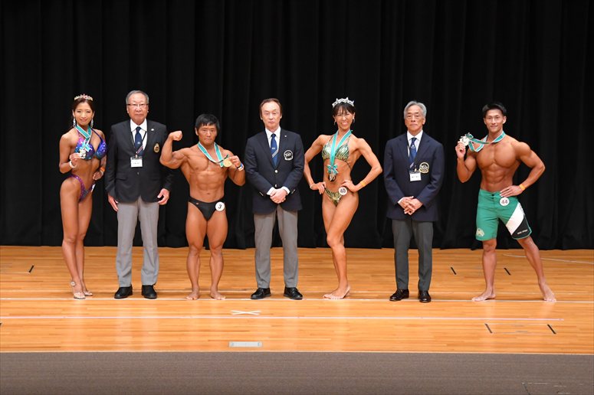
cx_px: 297
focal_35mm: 168
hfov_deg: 12.2
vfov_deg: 8.2
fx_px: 2771
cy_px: 198
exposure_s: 1/400
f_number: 5.6
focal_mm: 112
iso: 4000
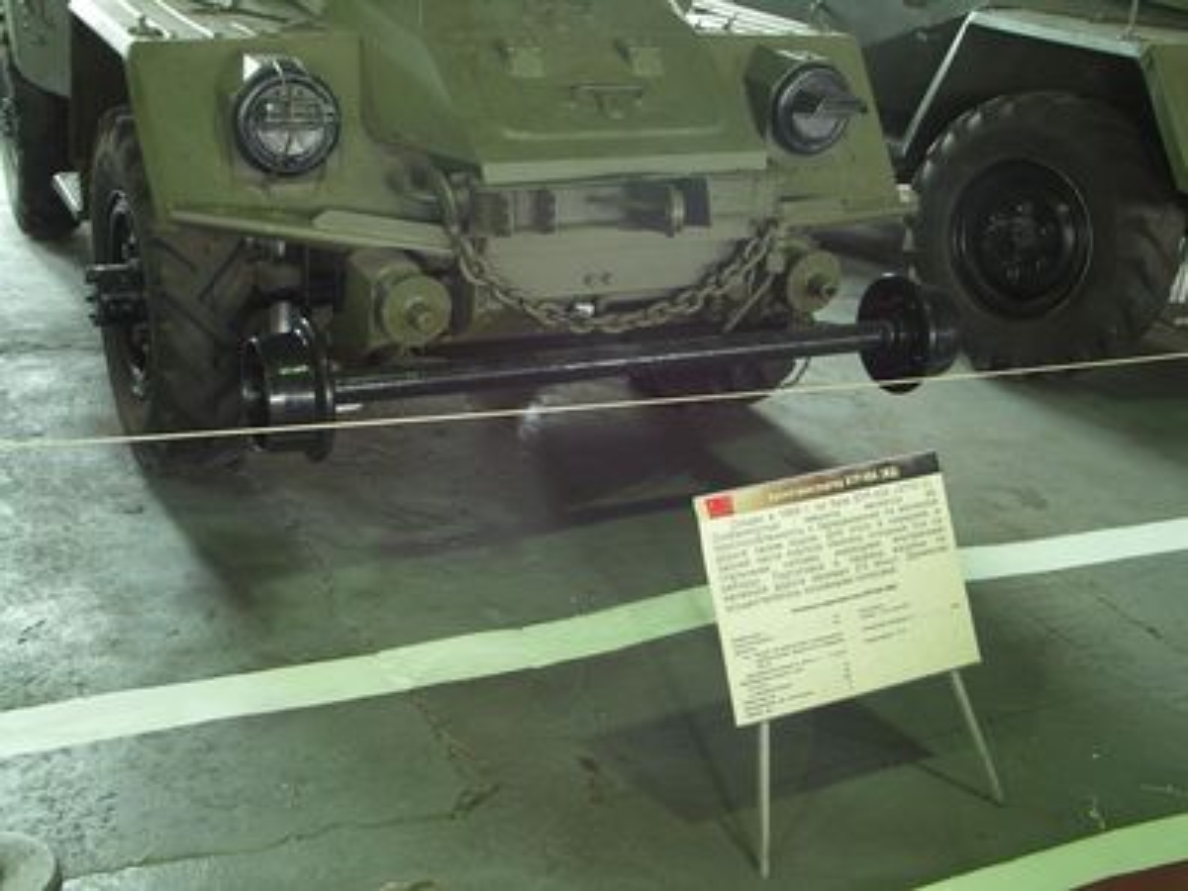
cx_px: 594
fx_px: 1441
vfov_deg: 34.3
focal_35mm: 42
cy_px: 446
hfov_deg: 44.8
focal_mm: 10.9
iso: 200
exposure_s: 1/4
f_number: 3.2
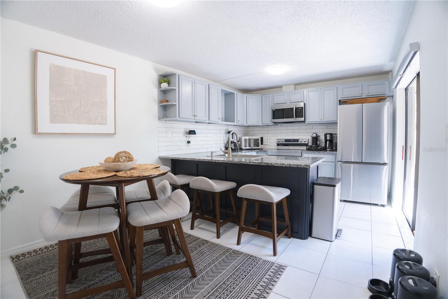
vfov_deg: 72.0
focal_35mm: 16
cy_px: 150
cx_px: 224
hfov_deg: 95.0
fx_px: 205
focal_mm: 16.5
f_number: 4
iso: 800
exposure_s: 1/125
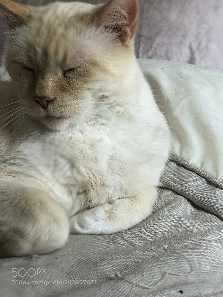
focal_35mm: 57
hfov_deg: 25.7
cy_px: 148
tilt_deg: -15.0
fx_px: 490
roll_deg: +10.7
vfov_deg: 33.8
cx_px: 112
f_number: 2.8
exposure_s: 1/120
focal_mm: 6.6
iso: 40
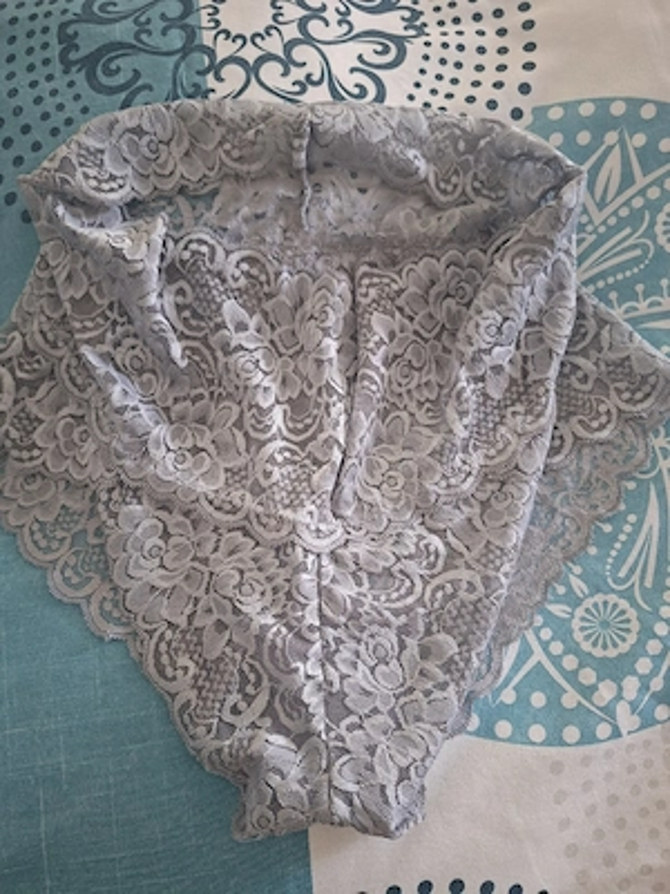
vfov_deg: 73.9
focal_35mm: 23
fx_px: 594
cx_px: 335
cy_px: 447
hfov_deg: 58.9
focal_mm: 5.54
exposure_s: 1/33
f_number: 1.8
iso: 320
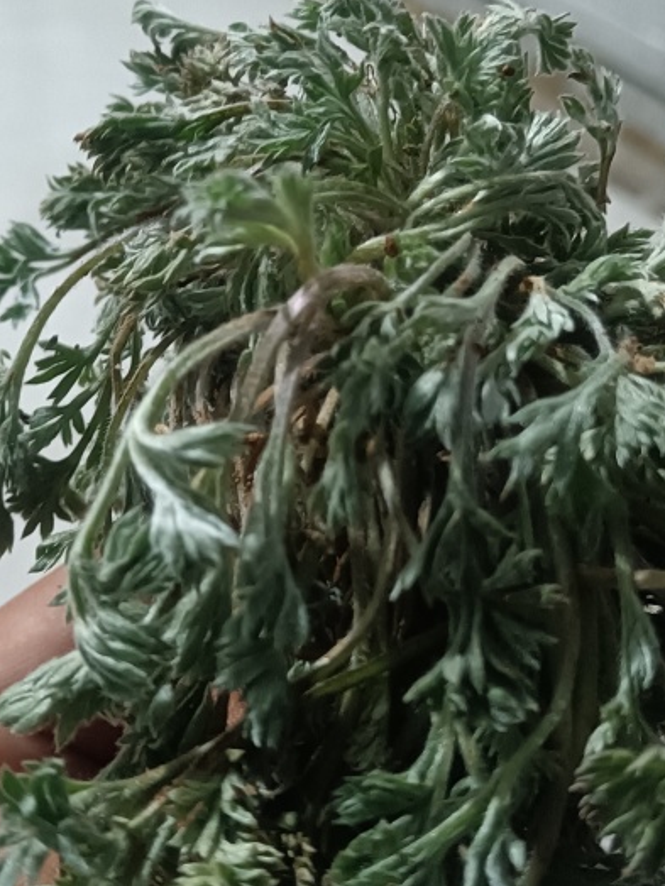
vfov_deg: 34.9
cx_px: 325
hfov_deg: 26.6
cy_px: 398
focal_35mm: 55
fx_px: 1409
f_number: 1.9
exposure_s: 1/33.3
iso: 1357
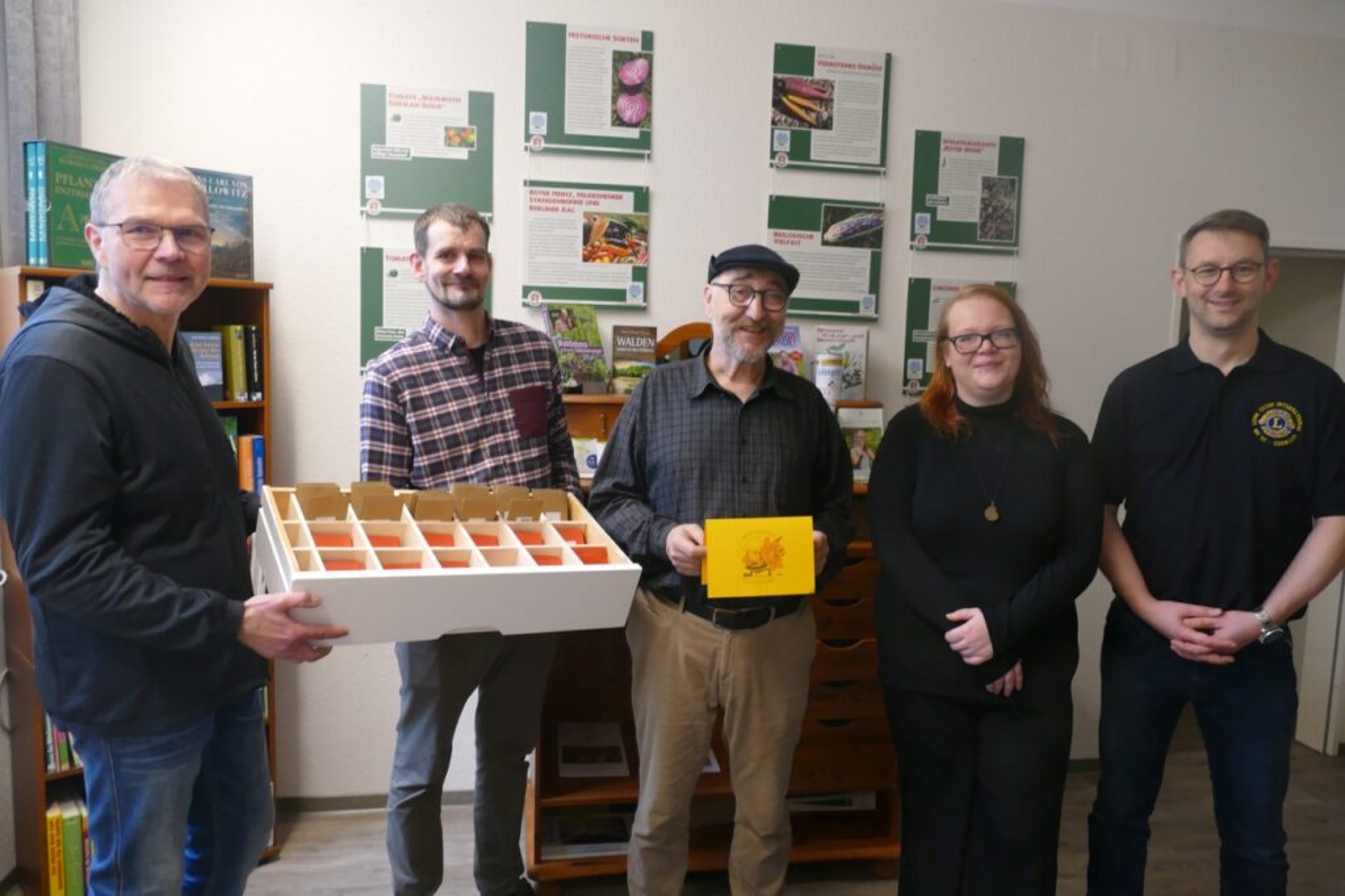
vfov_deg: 51.3
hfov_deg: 71.5
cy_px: 448
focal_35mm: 25
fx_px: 934
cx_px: 672
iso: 640
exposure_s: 1/60
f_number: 2.8
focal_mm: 9.12
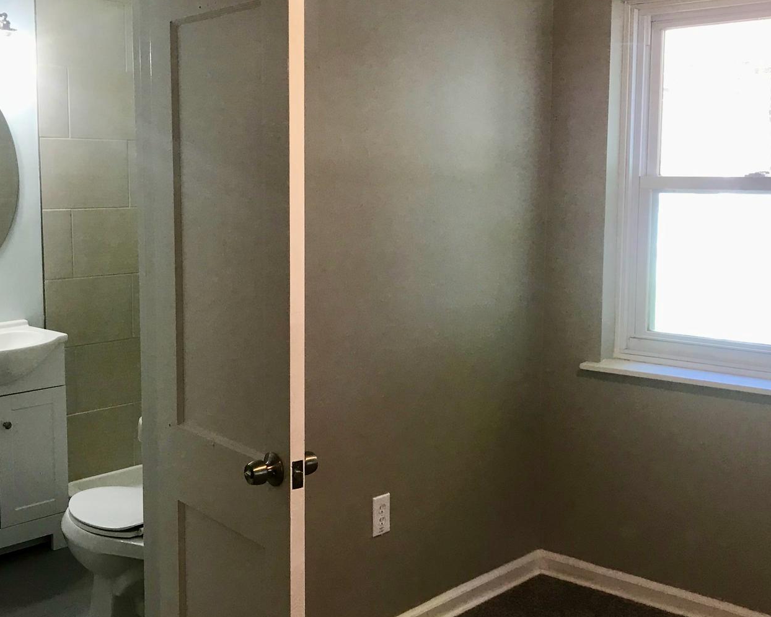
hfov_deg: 41.0
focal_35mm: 45
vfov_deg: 33.4
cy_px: 303
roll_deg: -0.2
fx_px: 1027
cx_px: 326
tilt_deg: -7.9
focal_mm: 3.99
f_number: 1.8
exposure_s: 1/30
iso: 25
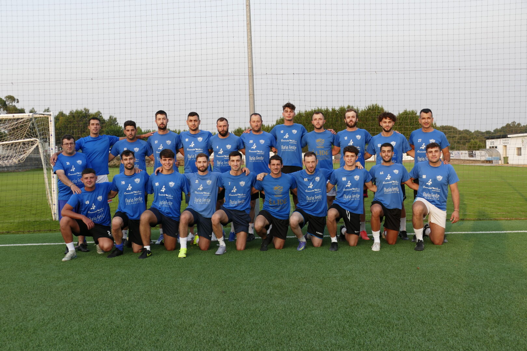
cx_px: 264
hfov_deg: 51.9
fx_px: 542
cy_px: 176
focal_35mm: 37
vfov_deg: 35.9
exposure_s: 1/250
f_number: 3.5
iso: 125
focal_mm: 13.43
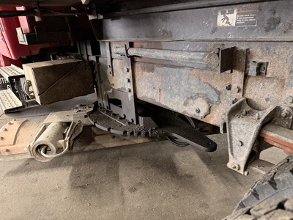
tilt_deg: -20.1
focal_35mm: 24
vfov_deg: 56.8
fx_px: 203
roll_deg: +2.6
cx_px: 146
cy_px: 110
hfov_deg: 71.6
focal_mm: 6.76
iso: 1000
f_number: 1.78
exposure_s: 1/30
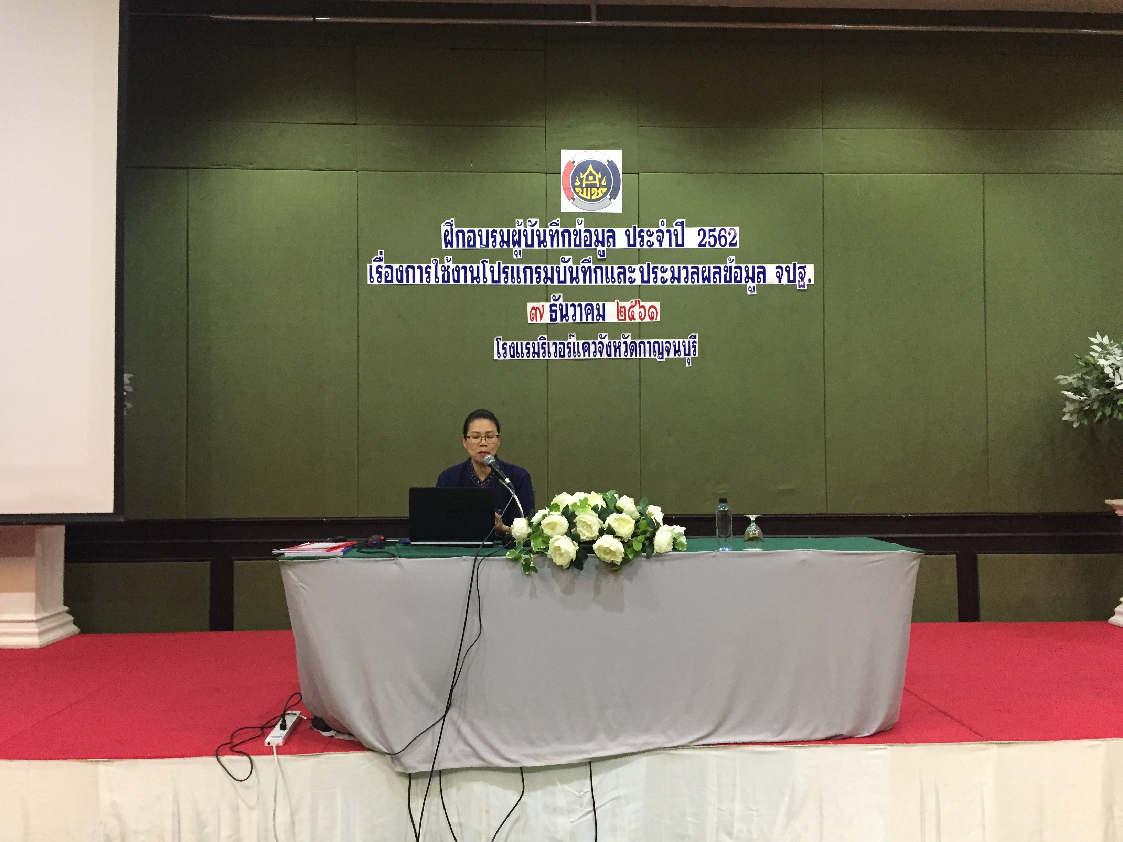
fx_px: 941
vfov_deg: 48.2
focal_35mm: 29
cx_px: 562
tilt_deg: +1.8
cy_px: 421
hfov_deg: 61.7
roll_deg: -0.4
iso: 250
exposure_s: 1/25
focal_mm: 4.15
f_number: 2.2
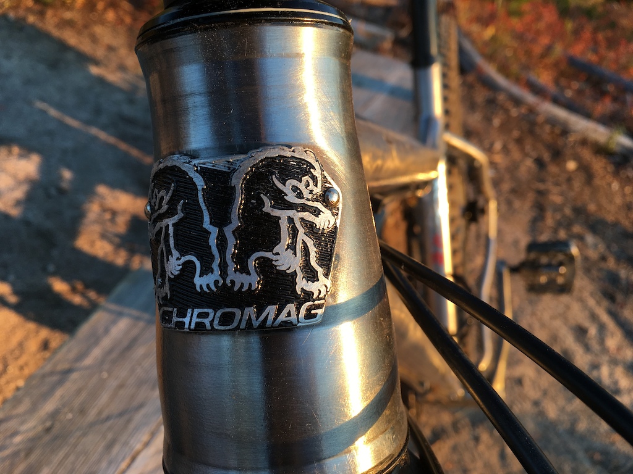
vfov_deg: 48.2
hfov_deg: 61.7
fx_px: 530
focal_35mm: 29
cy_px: 237
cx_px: 316
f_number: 2.2
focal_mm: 4.15
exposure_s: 1/203
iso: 25
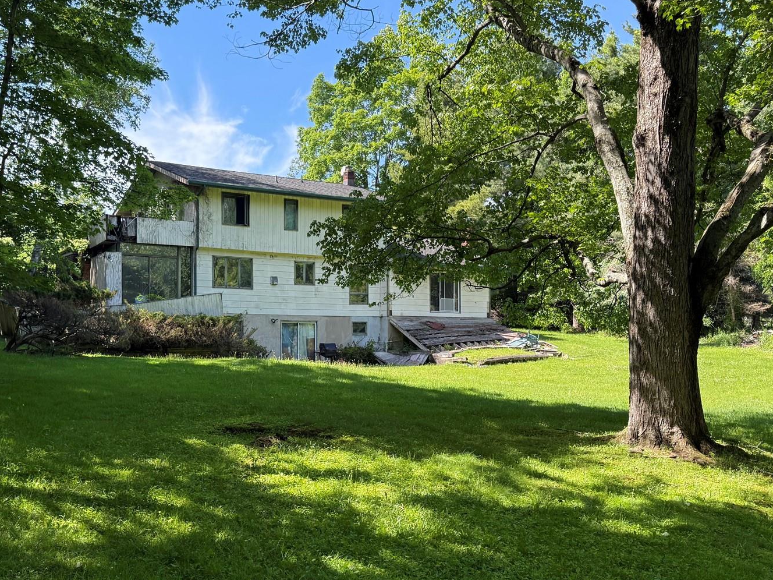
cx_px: 325
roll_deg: -0.2
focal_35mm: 37
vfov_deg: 38.6
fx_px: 826
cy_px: 323
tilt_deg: +2.2
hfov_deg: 49.9
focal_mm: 6.76
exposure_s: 1/849
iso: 100
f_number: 1.78
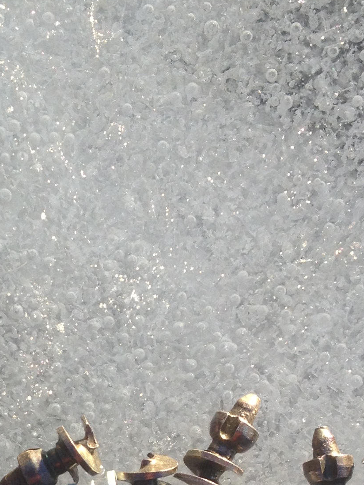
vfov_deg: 18.2
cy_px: 527
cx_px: 62
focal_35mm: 104
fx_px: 1458
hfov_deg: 14.1
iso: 50
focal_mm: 4.28
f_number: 2.4
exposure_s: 1/171
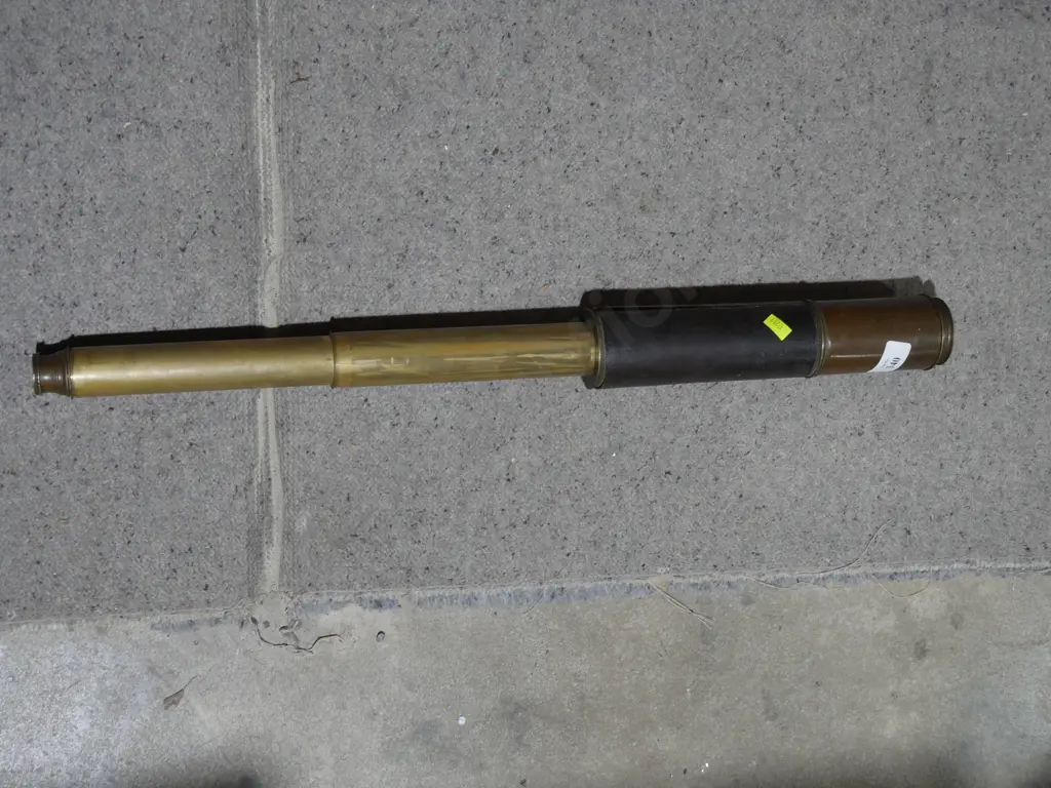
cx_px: 526
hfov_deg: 36.8
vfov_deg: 28.0
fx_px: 1579
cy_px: 394
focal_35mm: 52
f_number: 5.3
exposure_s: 1/60
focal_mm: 26
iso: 640
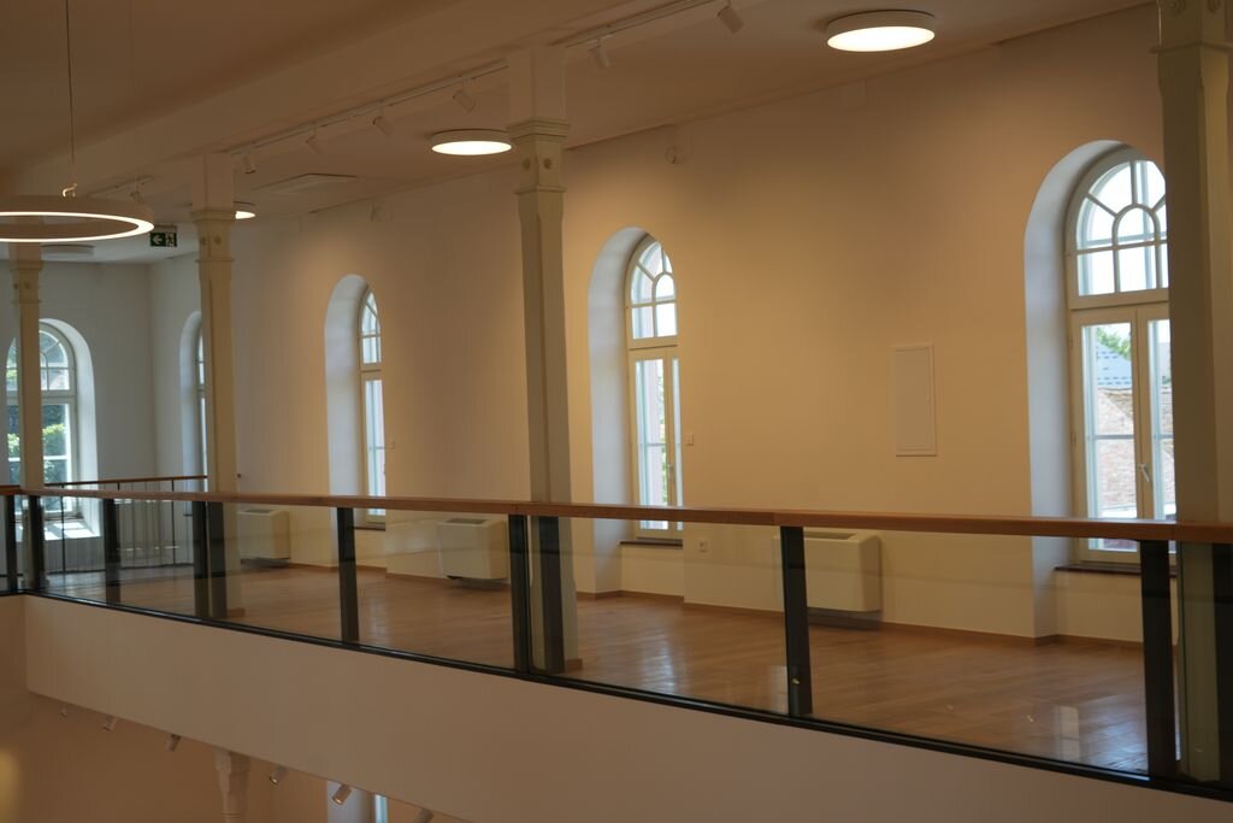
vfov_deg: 29.3
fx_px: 1576
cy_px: 412
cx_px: 616
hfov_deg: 42.7
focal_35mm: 46
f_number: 5
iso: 100
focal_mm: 46
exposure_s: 1/60
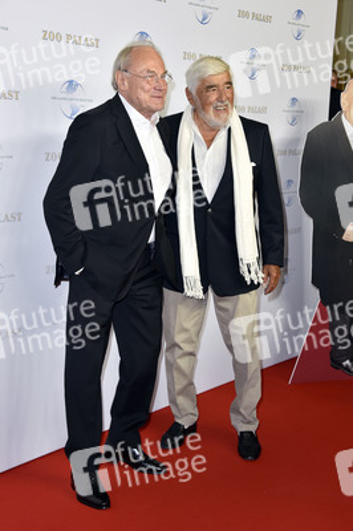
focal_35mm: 58
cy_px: 266
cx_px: 176
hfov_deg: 23.3
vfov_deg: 34.5
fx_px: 854
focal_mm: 58
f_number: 6.3
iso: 640
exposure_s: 1/125
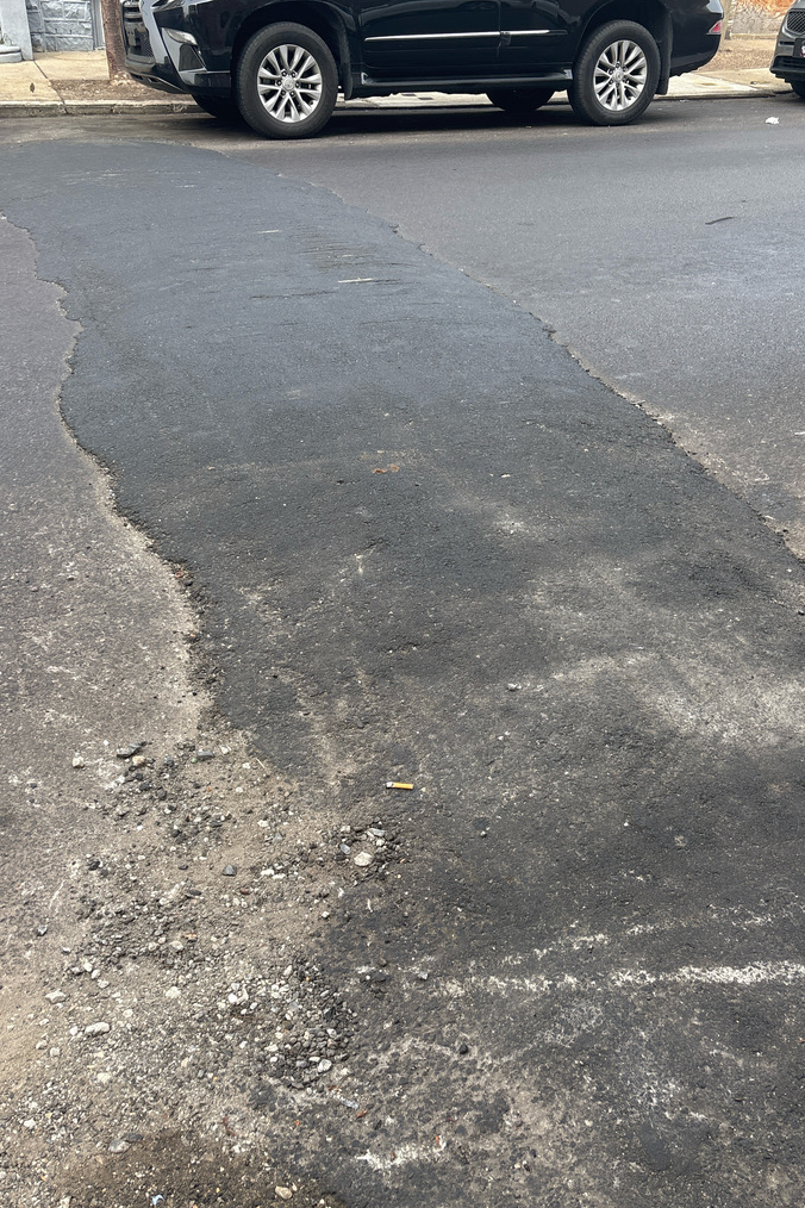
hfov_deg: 41.1
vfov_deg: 58.7
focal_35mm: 32
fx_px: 1073
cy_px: 633
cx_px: 381
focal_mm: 5.96
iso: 50
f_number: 1.6
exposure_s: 1/391
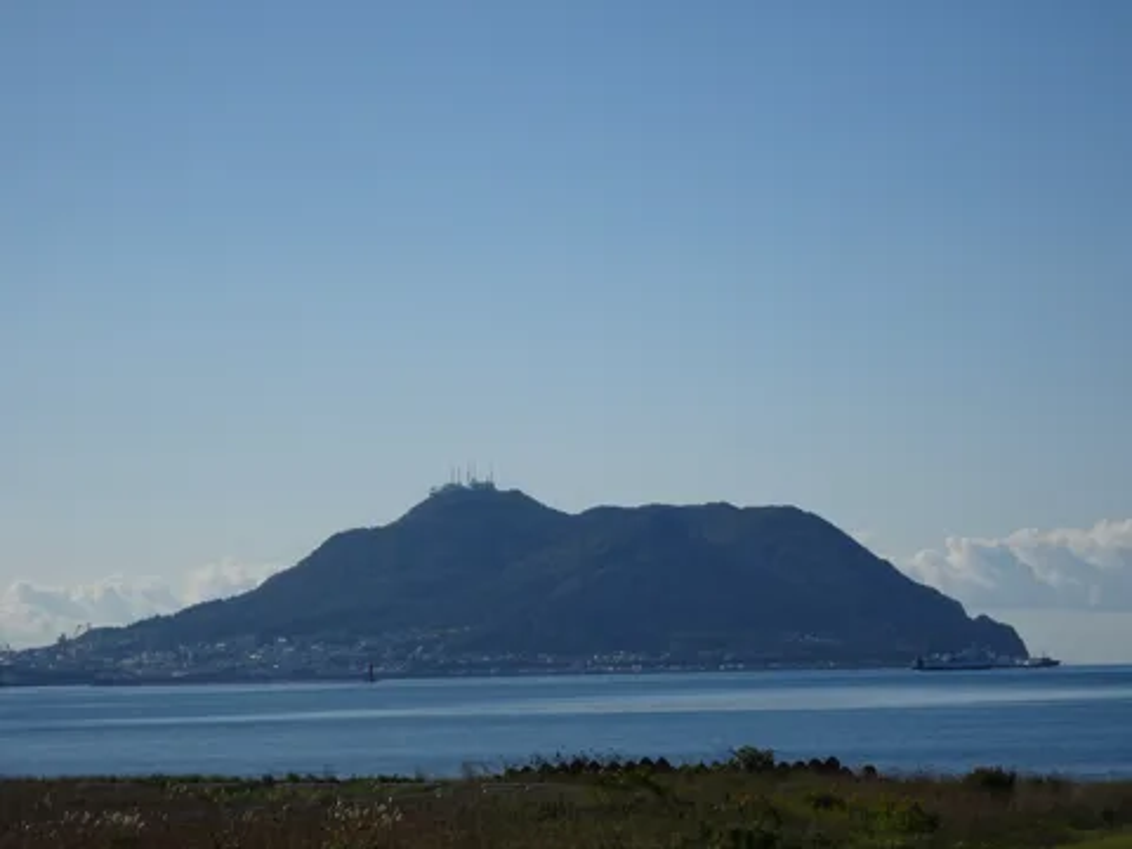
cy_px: 424
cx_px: 566
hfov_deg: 16.6
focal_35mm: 119
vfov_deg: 12.5
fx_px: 3891
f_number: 5.6
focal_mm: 20.29
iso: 80
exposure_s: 1/1250
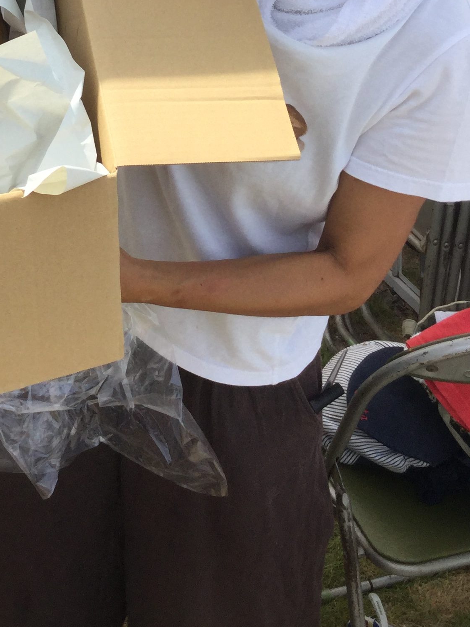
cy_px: 43
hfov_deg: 21.3
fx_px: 1231
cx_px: 77
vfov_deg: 27.4
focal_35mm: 68
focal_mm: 3.3
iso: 25
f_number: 2.4
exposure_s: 1/895
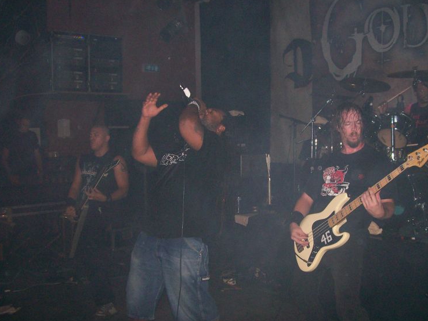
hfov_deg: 47.9
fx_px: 482
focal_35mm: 39
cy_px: 171
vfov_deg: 36.8
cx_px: 225
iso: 140
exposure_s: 1/64
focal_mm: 6
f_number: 2.7
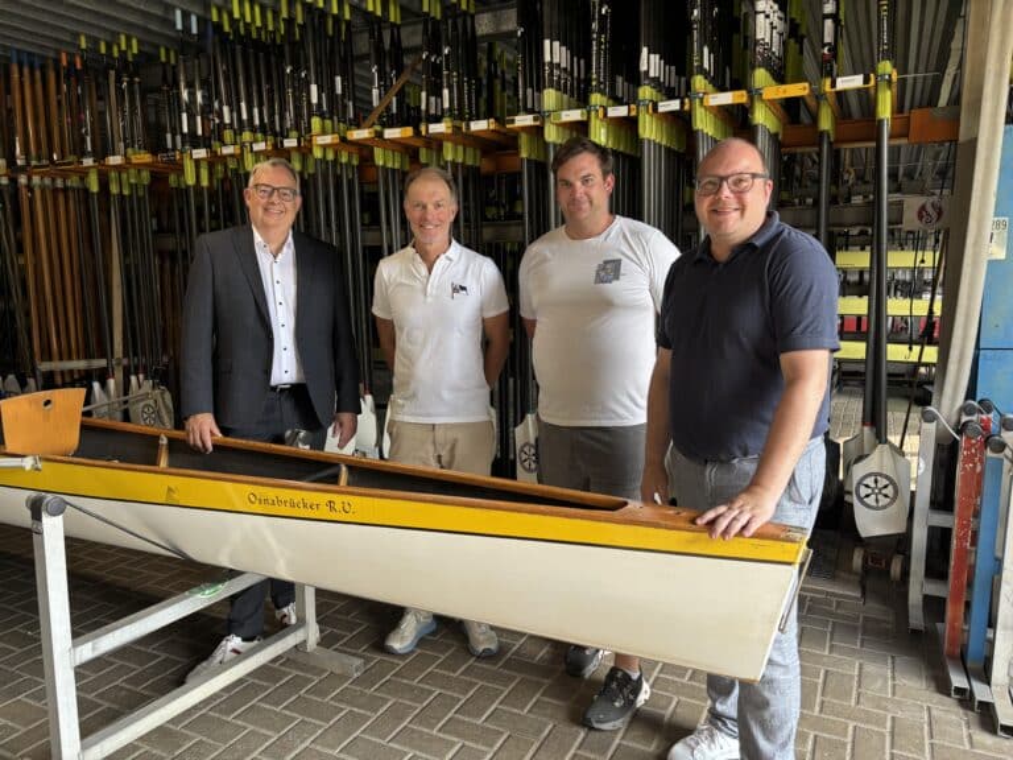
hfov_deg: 67.3
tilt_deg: -8.9
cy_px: 380
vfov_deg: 53.1
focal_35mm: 26
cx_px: 506
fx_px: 761
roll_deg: +1.0
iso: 100
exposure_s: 1/121
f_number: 1.6
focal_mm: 5.96
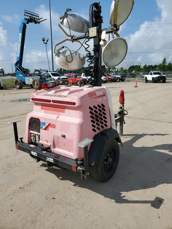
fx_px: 172
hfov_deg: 53.1
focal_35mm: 26
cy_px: 114
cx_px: 86
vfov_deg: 67.3
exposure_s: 1/2335
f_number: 2.4
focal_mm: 4.3
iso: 50
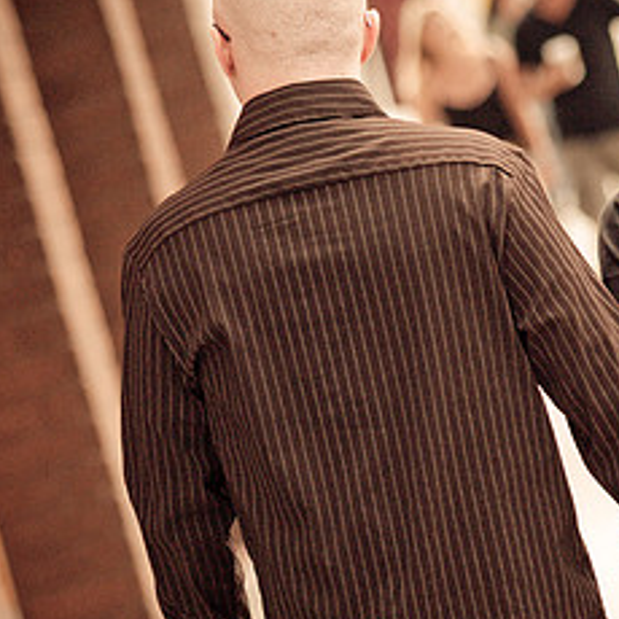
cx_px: 320
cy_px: 336
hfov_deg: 4.9
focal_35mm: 361
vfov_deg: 4.9
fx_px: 7303
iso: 400
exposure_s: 1/2000
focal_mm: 112
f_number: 2.8
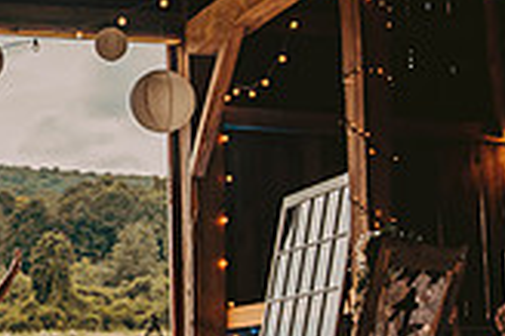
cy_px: 82
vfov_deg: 13.7
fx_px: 1387
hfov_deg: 20.0
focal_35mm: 99
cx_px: -3
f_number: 2.8
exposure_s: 1/1000
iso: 400
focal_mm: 28
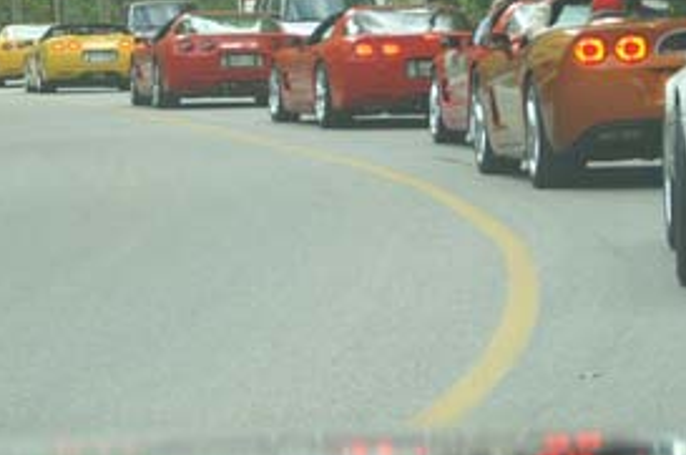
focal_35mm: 220
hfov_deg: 9.4
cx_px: 191
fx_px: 4185
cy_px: 30
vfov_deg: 6.2
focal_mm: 50
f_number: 6.7
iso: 100
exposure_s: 1/45
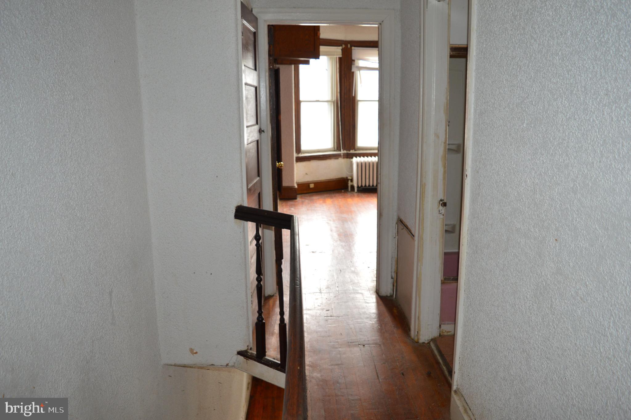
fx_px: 473
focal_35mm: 27
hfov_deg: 67.4
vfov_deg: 47.8
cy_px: 210
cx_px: 316
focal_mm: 18
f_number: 3.5
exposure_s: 1/60
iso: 400
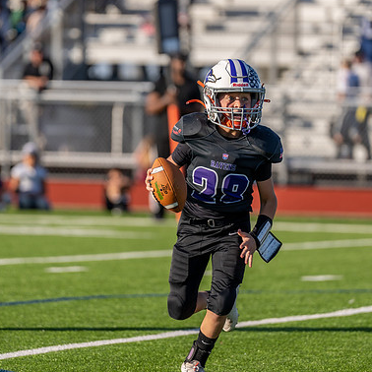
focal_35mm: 416
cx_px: 164
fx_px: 5058
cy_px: 157
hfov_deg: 4.2
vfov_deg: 4.2
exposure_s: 1/1250
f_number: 2.8
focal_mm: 200
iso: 100
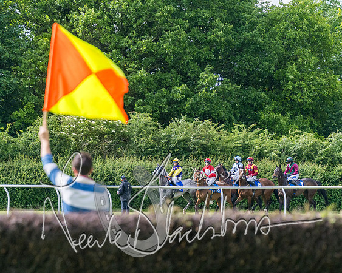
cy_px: 150
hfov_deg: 5.4
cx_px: 147
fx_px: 3652
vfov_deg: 4.3
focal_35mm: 361
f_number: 4
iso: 400
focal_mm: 195
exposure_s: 1/4000
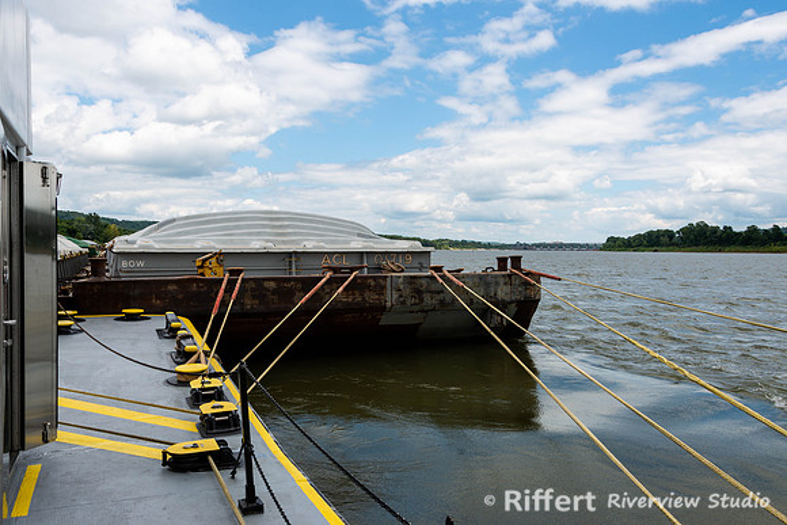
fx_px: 649
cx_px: 394
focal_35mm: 30
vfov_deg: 44.1
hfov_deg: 62.5
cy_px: 262
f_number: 10
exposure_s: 1/160
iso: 100
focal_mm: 28
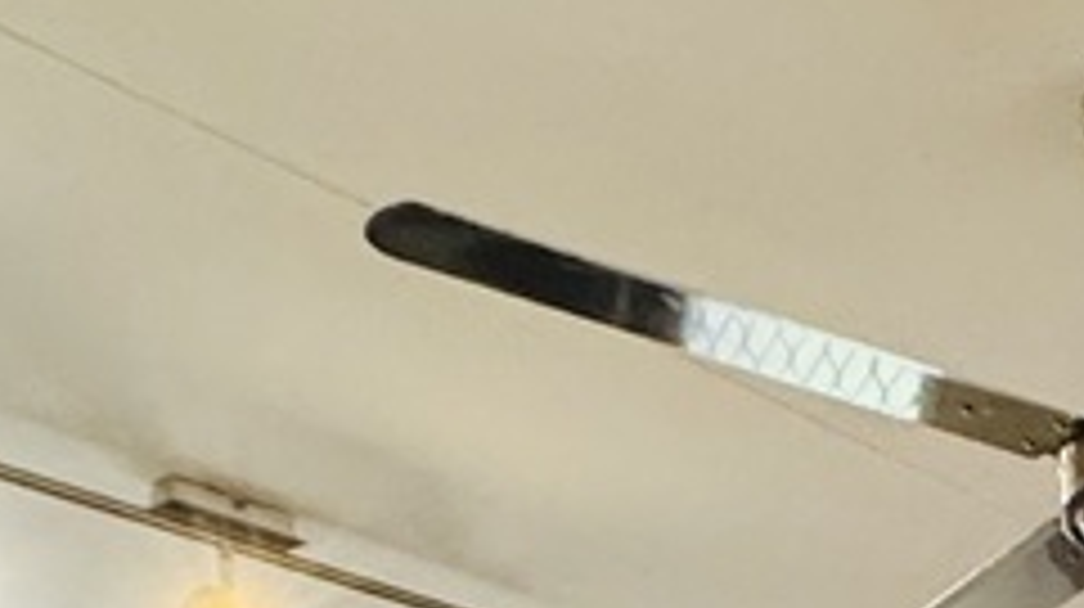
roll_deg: +2.1
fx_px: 2728
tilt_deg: -1.5
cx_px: 1390
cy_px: 1718
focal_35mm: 95
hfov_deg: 20.6
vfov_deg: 10.1
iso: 250
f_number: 2.2
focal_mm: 2.22
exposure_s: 1/50
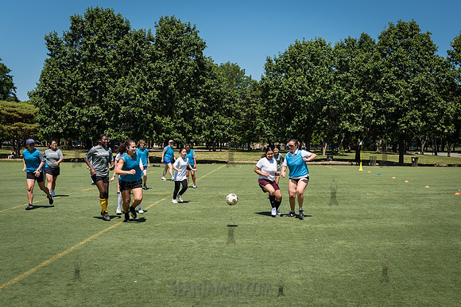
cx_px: 289
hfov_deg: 41.0
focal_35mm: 48
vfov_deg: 28.2
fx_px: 611
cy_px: 170
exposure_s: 1/1600
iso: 200
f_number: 4
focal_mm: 38
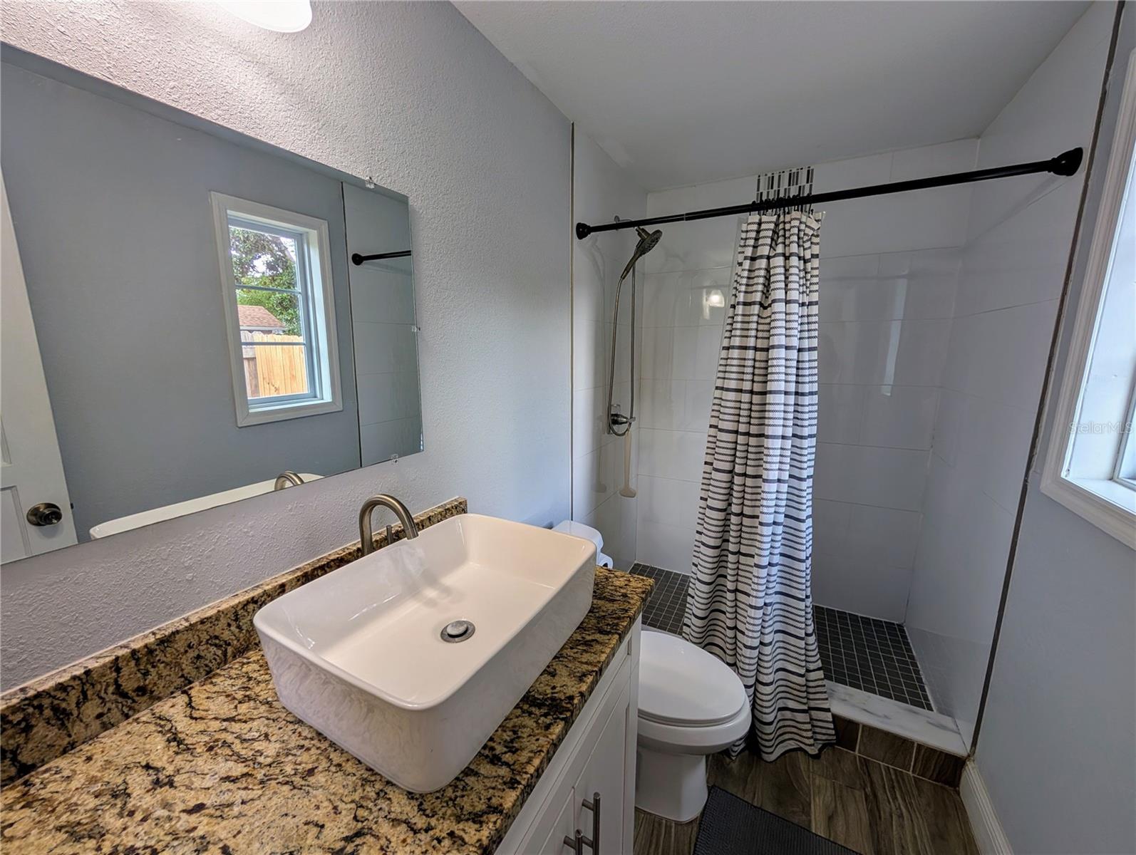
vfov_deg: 94.6
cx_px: 568
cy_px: 428
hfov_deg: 110.5
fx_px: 394
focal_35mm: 12
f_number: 1.7
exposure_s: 1/120
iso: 54
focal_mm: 2.02
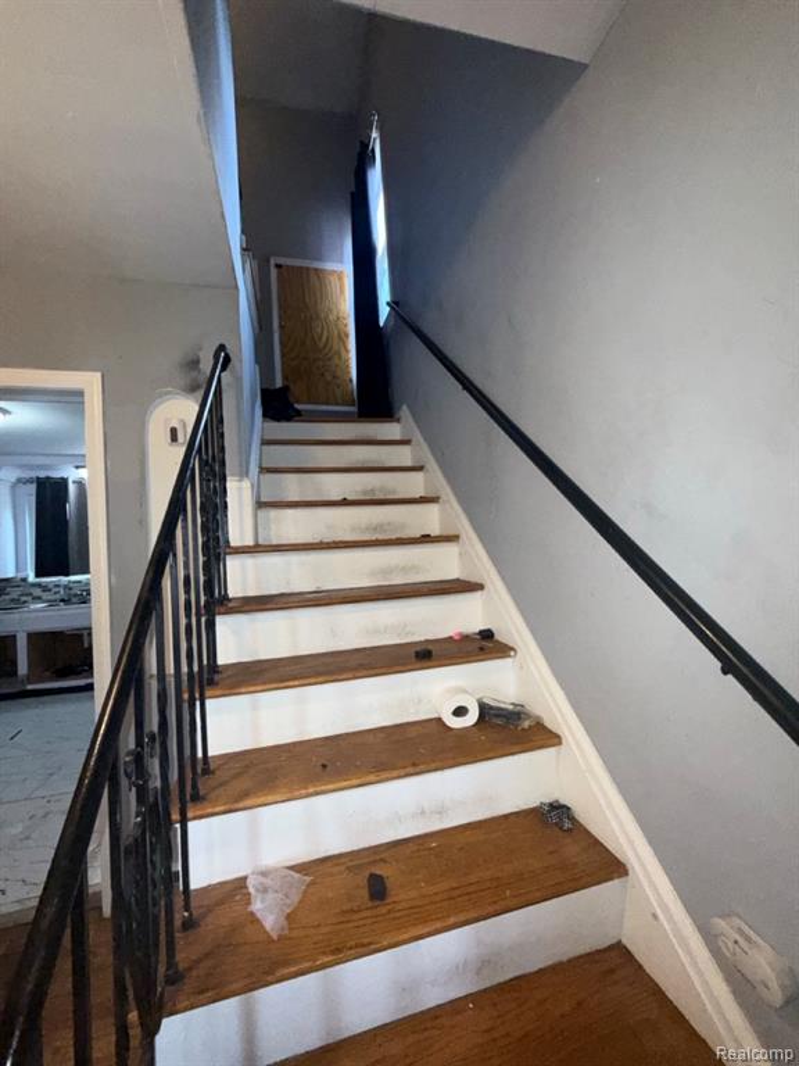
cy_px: 533
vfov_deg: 102.1
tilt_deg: +3.1
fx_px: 431
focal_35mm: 14
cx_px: 400
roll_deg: +3.7
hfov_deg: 85.7
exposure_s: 1/60
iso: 200
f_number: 2.2
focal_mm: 2.22
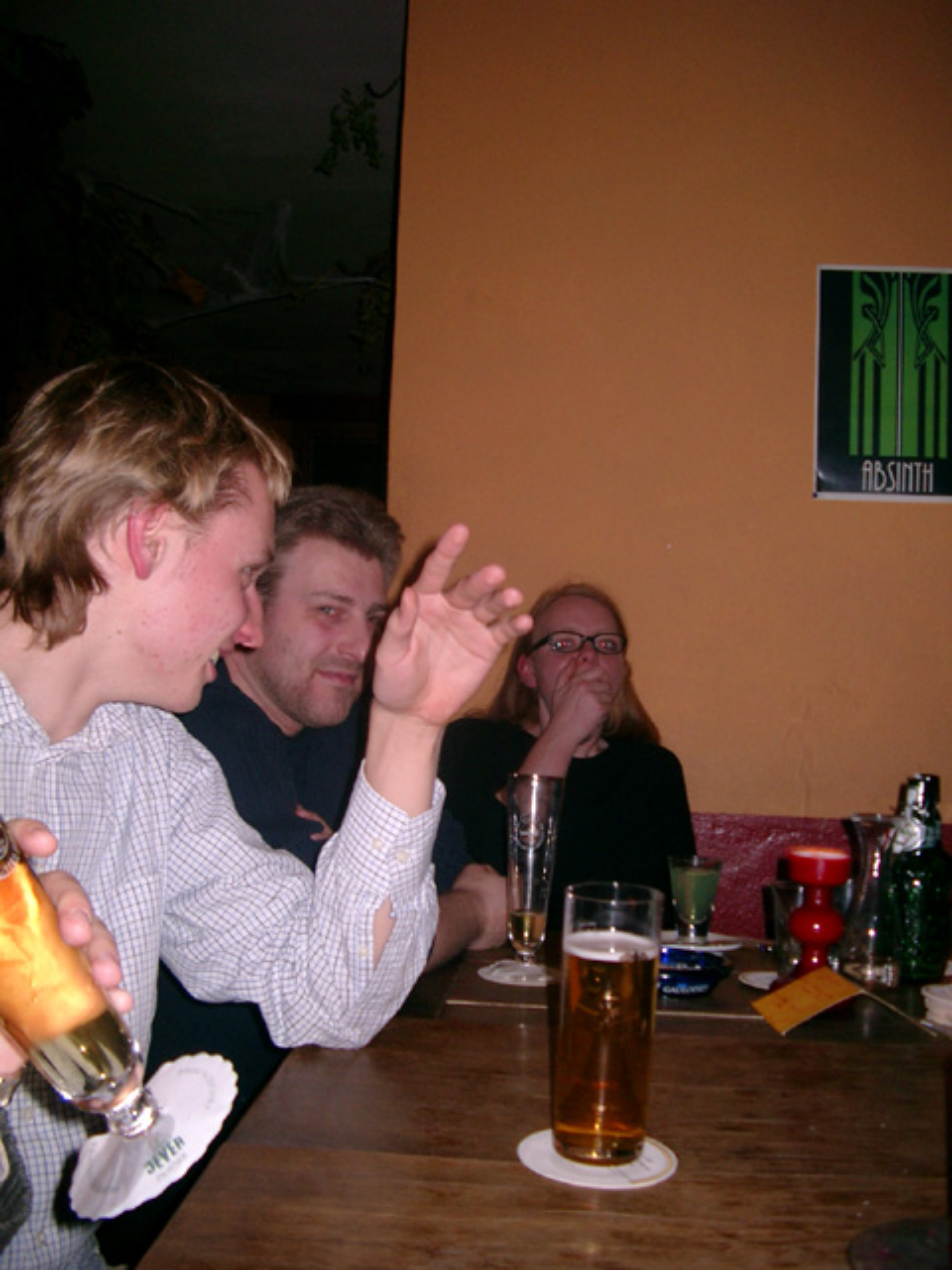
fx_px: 1357
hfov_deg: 38.7
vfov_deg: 50.1
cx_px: 476
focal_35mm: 37
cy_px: 635
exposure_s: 1/60
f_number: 2.6
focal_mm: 7.6
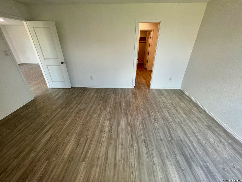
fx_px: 91
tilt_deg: -27.2
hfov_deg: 106.2
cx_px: 121
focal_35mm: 13
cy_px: 91
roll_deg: -0.3
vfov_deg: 89.9
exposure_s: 1/120
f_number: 1.8
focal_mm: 1.57
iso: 200
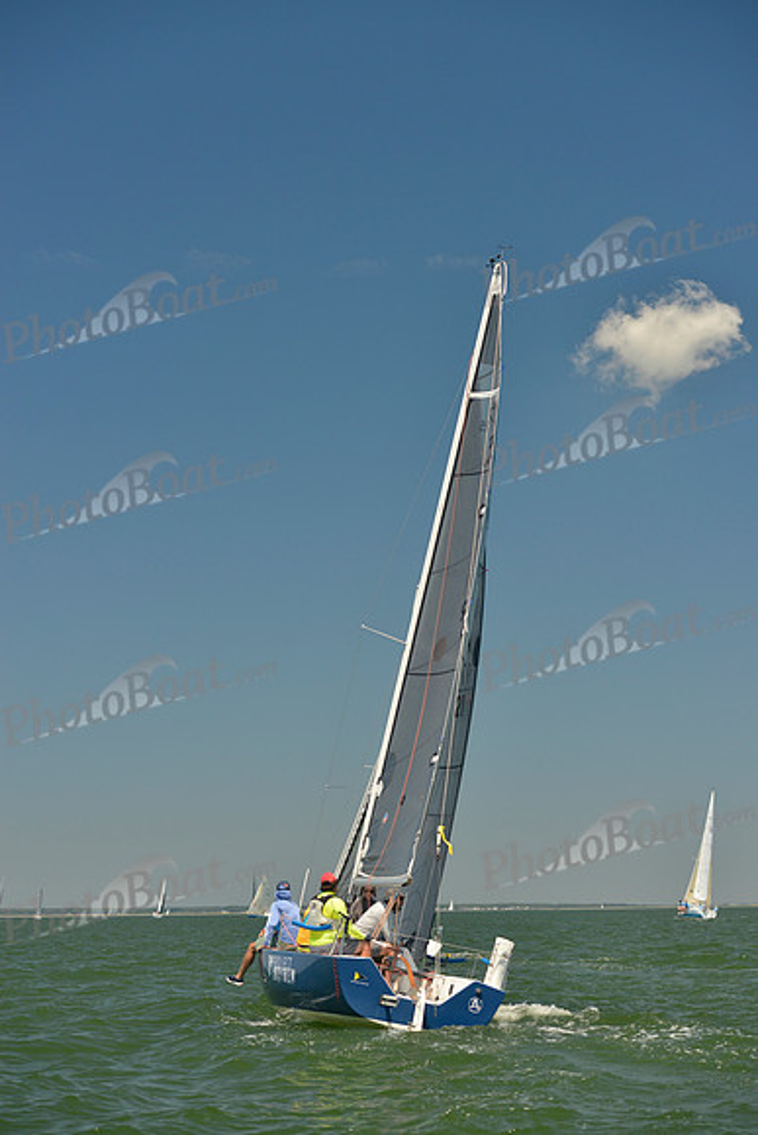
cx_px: 379
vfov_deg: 28.8
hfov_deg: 19.5
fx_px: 2209
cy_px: 568
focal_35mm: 70
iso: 200
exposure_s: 1/640
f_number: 5
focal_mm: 70
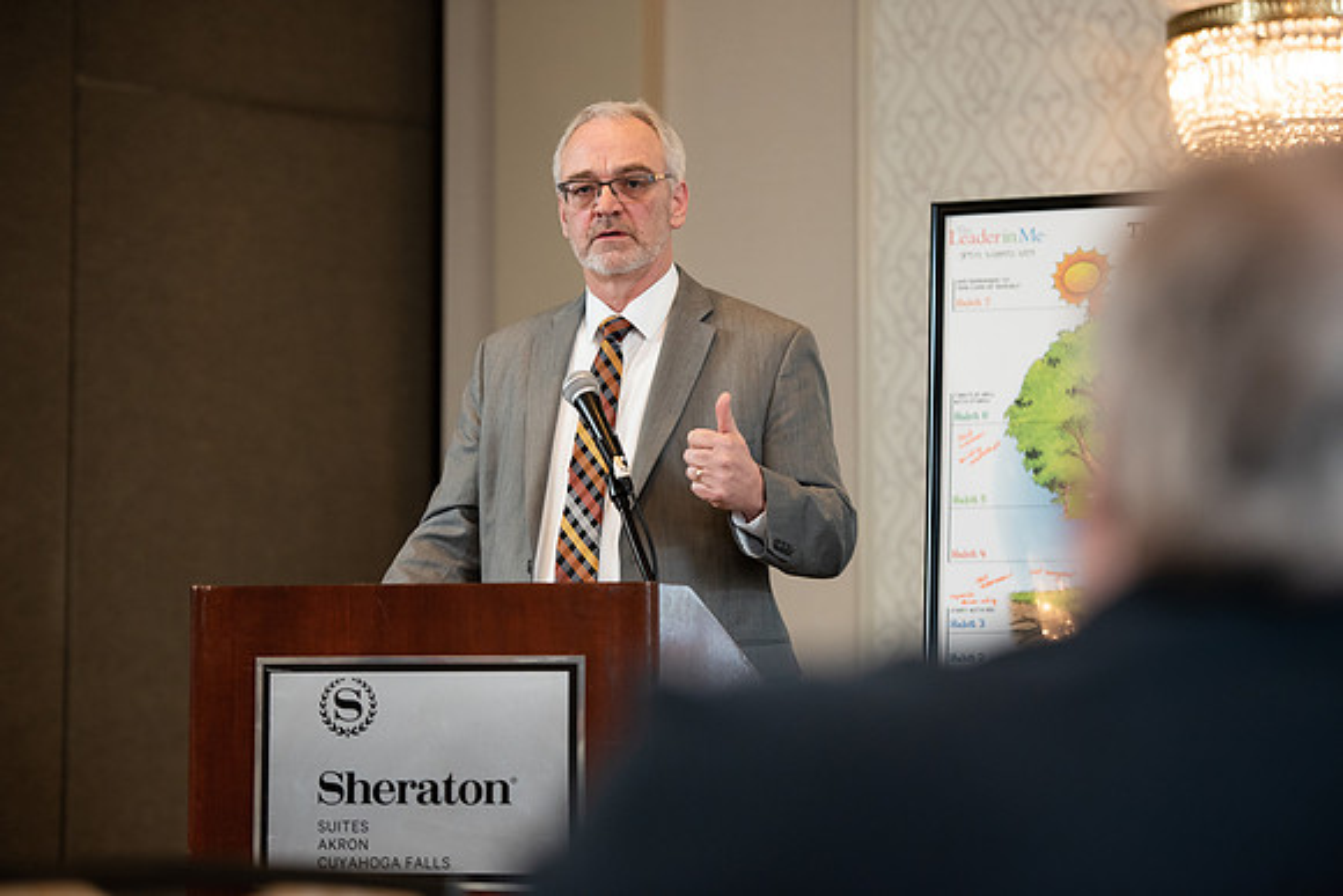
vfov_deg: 11.8
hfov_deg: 17.6
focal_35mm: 116
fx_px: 4328
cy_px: 448
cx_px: 672
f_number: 3.2
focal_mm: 116
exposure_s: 1/200
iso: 1250
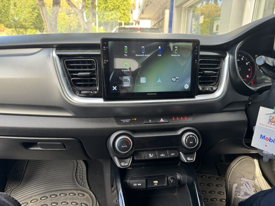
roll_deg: -1.8
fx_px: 191
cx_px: 138
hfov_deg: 71.6
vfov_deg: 56.8
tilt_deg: -16.2
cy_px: 103
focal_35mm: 24
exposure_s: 1/121
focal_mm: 6.76
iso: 125
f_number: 1.78
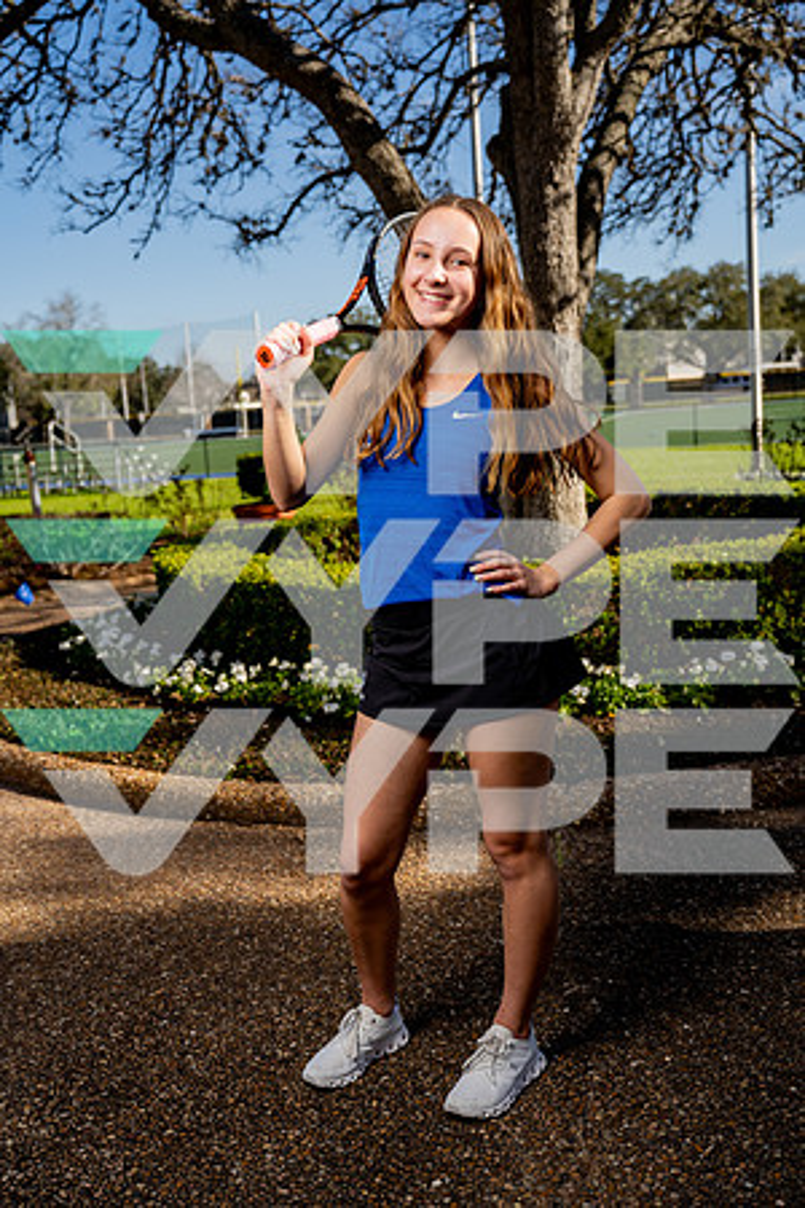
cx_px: 402
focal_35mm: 37
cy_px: 604
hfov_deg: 35.9
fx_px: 1241
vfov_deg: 51.9
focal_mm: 37
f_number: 4
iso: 100
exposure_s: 1/1250
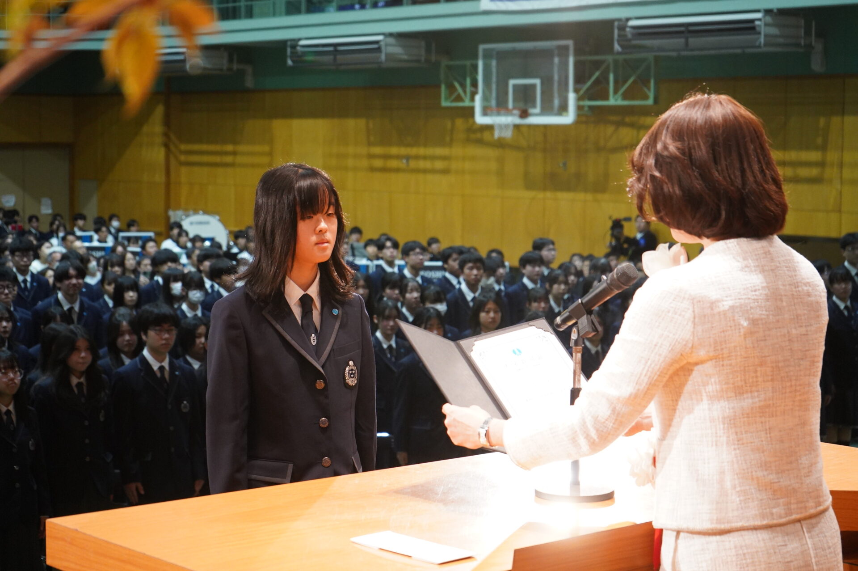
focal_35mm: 70
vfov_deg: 19.4
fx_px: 1667
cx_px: 429
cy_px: 286
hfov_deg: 28.9
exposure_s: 1/160
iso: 5000
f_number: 5.6
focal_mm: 70
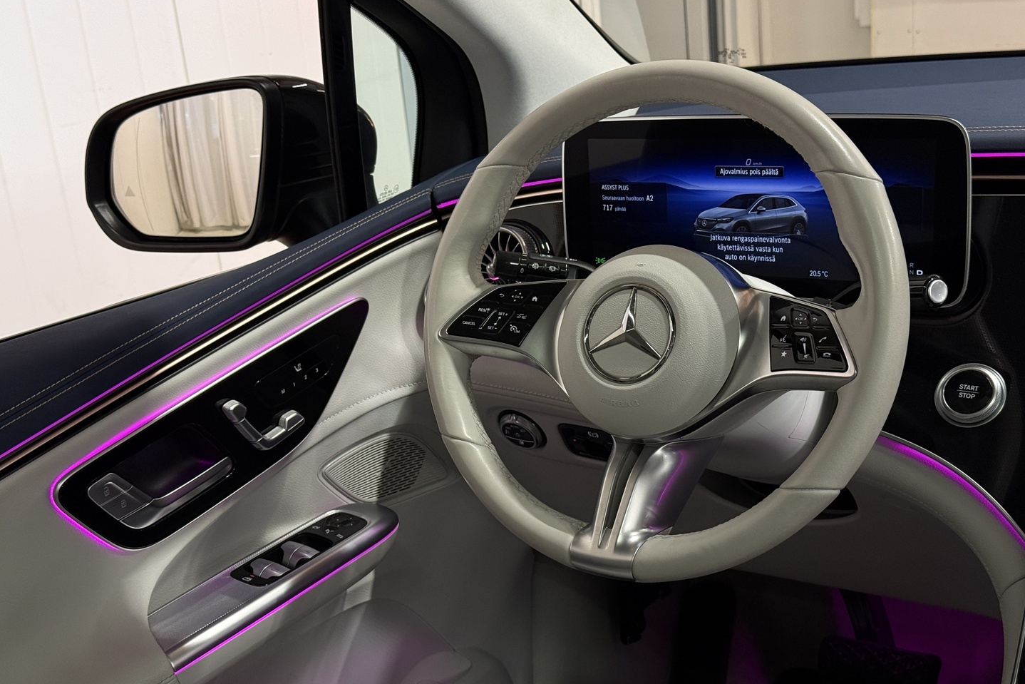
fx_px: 1424
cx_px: 512
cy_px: 367
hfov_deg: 39.6
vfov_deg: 27.0
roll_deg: +5.7
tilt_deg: -17.9
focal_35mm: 50
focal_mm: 6.76
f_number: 1.78
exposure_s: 1/50
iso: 125
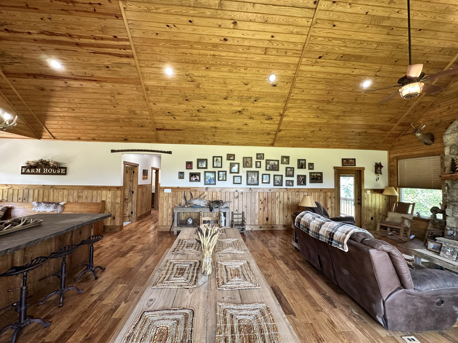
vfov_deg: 85.7
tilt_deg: +2.6
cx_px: 229
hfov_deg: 102.1
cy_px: 172
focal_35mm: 14
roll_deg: -1.2
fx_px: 185
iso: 160
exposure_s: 1/60
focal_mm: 2.22
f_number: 2.2
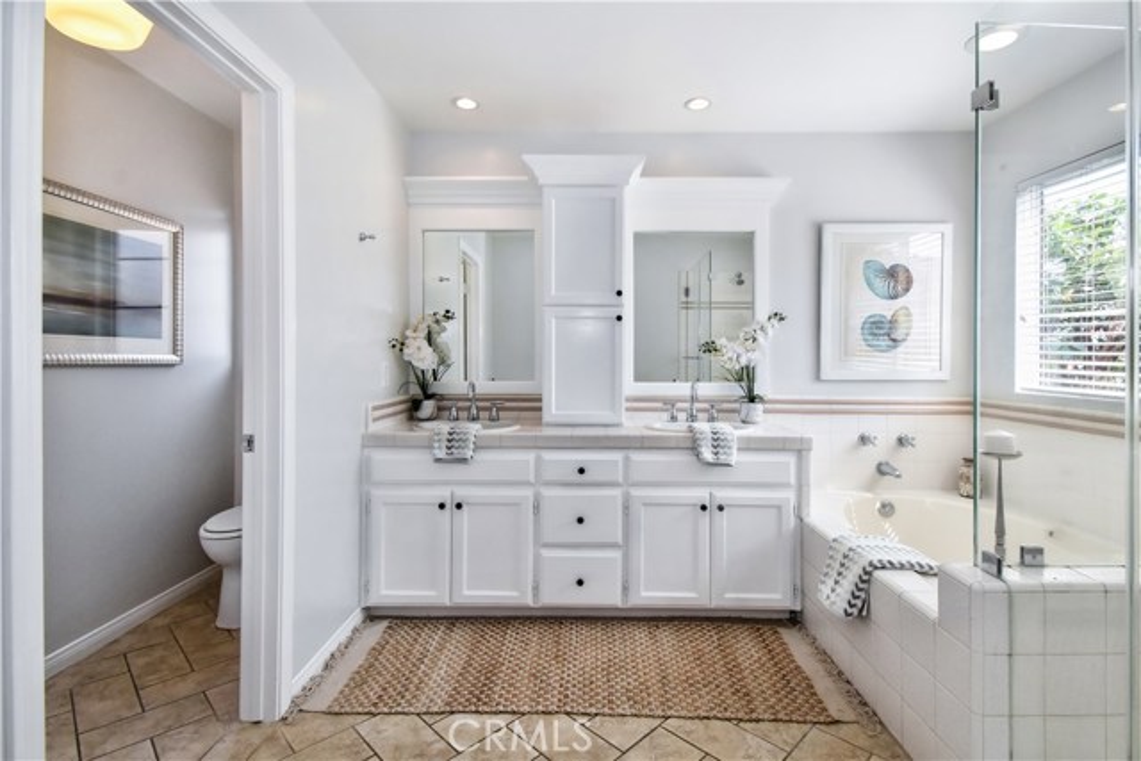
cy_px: 380
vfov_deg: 77.4
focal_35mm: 15
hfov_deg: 100.4
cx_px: 570
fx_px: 475
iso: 1000
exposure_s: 1/250
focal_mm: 10
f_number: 8
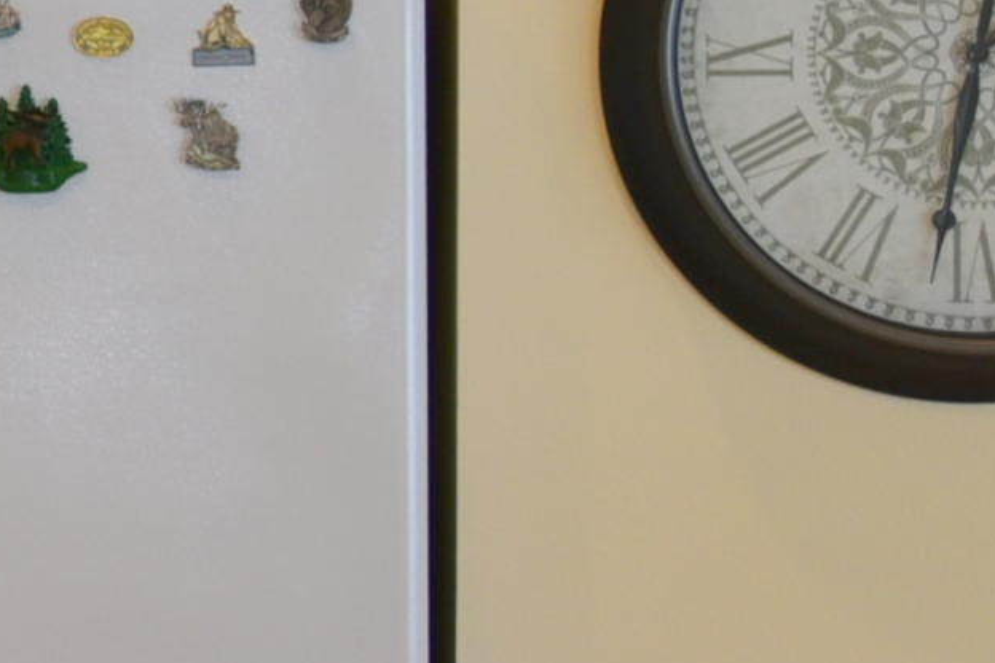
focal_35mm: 149
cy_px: 151
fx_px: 4118
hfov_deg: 11.6
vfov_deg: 9.2
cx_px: -1325
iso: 400
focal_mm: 31
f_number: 4
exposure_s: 1/60
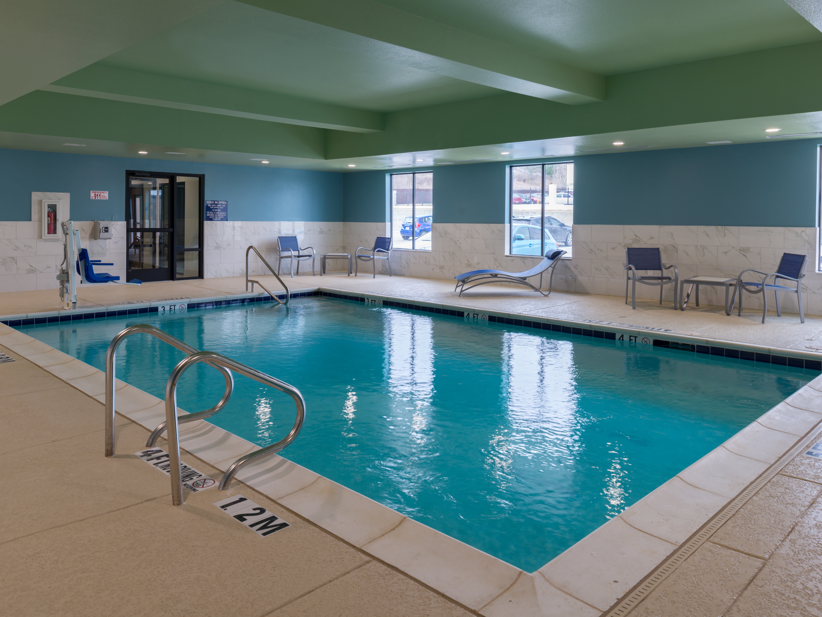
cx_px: 408
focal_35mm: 26
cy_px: 308
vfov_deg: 53.1
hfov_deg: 67.3
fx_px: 617
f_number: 8
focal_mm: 24
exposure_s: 1/8
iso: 100
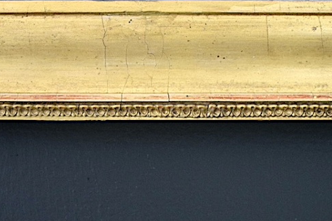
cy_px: 125
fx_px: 950
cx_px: 148
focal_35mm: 103
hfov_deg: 19.8
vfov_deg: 13.3
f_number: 4.2
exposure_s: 1/60
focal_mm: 28
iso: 1600
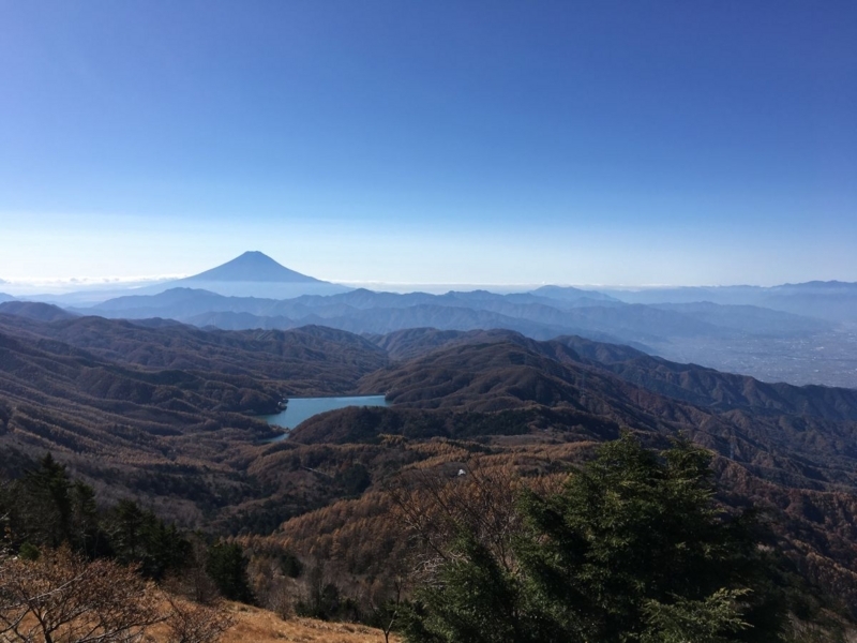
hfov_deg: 61.7
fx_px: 718
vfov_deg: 48.2
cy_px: 322
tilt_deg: -2.3
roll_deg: -0.6
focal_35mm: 29
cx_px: 428
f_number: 2.2
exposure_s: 1/2404
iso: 25
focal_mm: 4.15
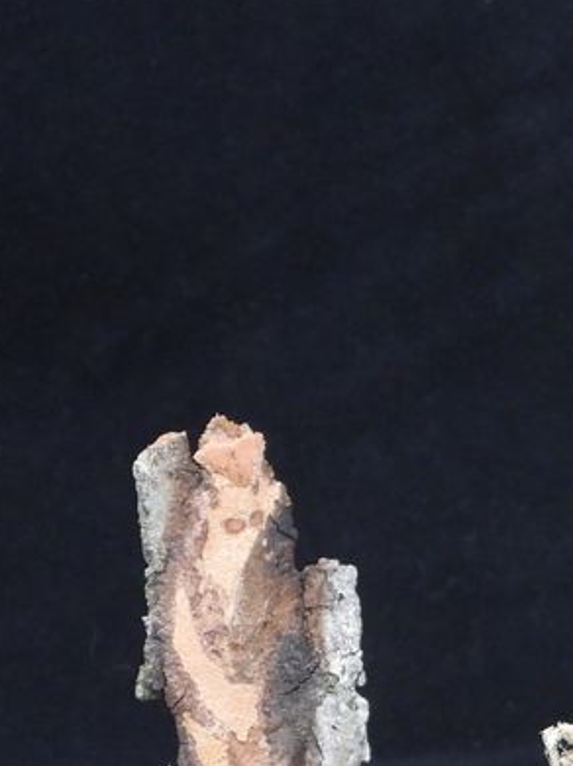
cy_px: 636
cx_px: 803
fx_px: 3403
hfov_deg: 9.4
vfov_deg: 12.8
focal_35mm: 154
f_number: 3.2
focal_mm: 9
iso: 400
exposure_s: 1/20
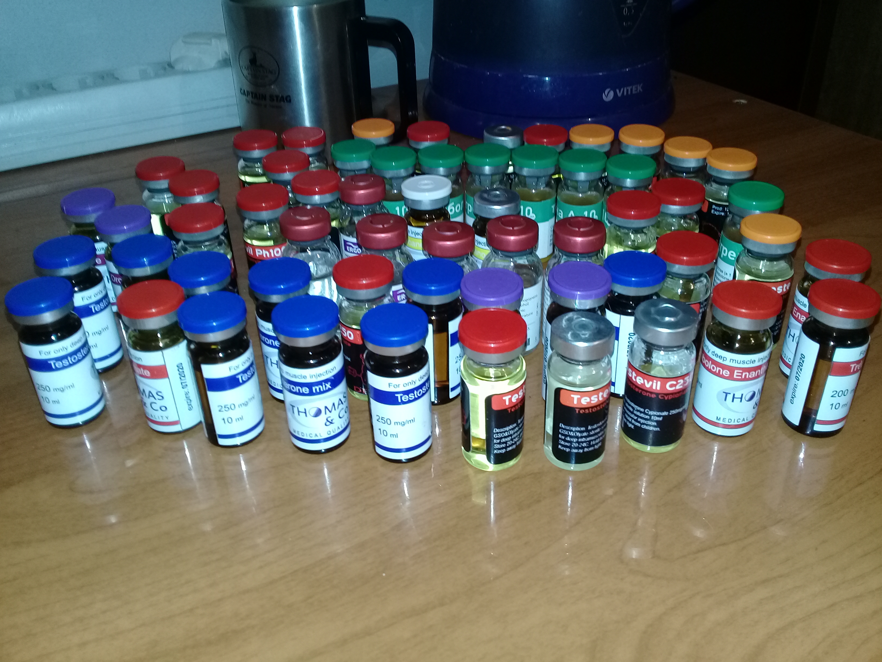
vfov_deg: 45.4
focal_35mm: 31
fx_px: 790
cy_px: 331
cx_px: 441
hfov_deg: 58.4
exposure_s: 1/17
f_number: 2.2
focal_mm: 3.3
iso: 640
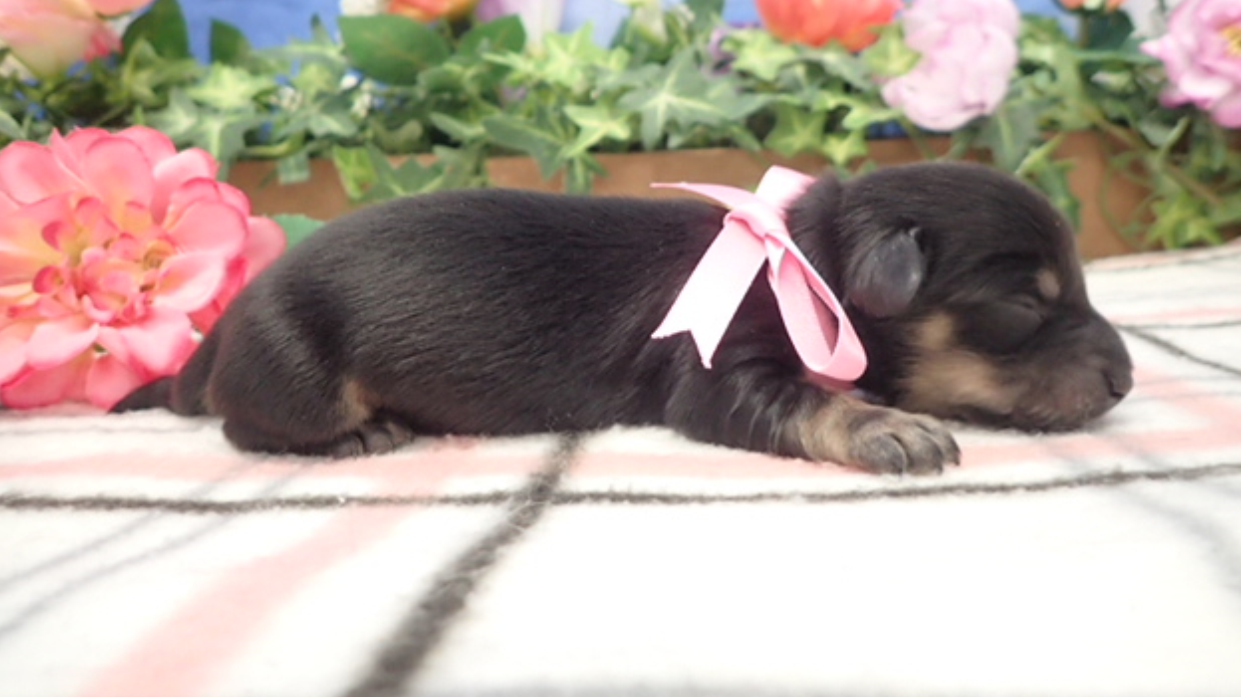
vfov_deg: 41.3
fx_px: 921
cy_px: 281
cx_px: 633
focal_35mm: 28
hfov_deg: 67.9
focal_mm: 4.5
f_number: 2
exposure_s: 1/40
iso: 400
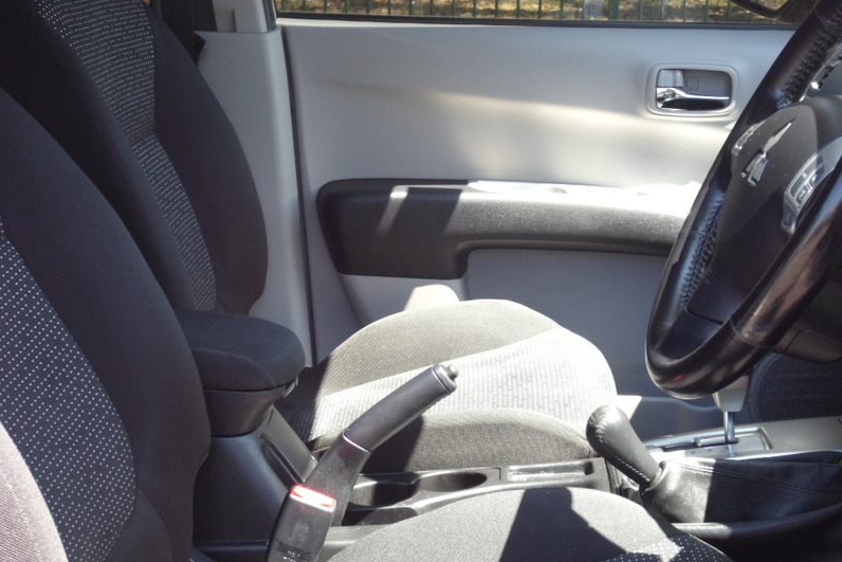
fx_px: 1637
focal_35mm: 70
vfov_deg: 19.5
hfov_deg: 28.8
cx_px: 420
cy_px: 256
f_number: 4.1
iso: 160
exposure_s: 1/45
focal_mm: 12
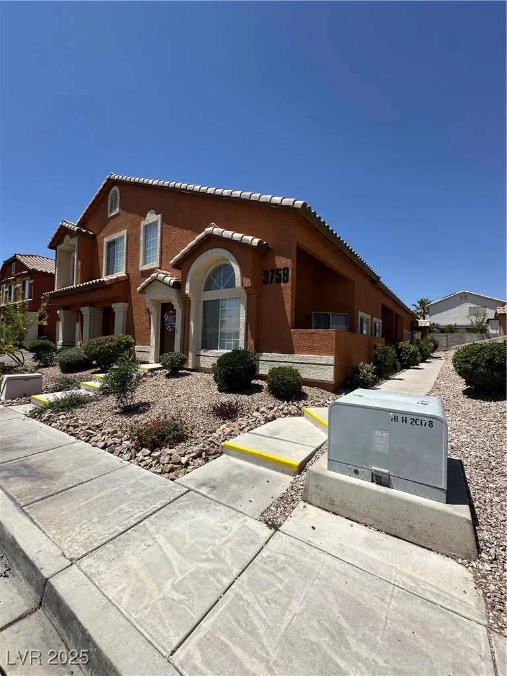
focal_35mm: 14
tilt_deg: +1.3
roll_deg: -1.7
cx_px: 254
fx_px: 273
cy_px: 338
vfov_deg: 102.1
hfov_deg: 85.7
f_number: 2.2
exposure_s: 1/2451
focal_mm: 2.22
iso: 50
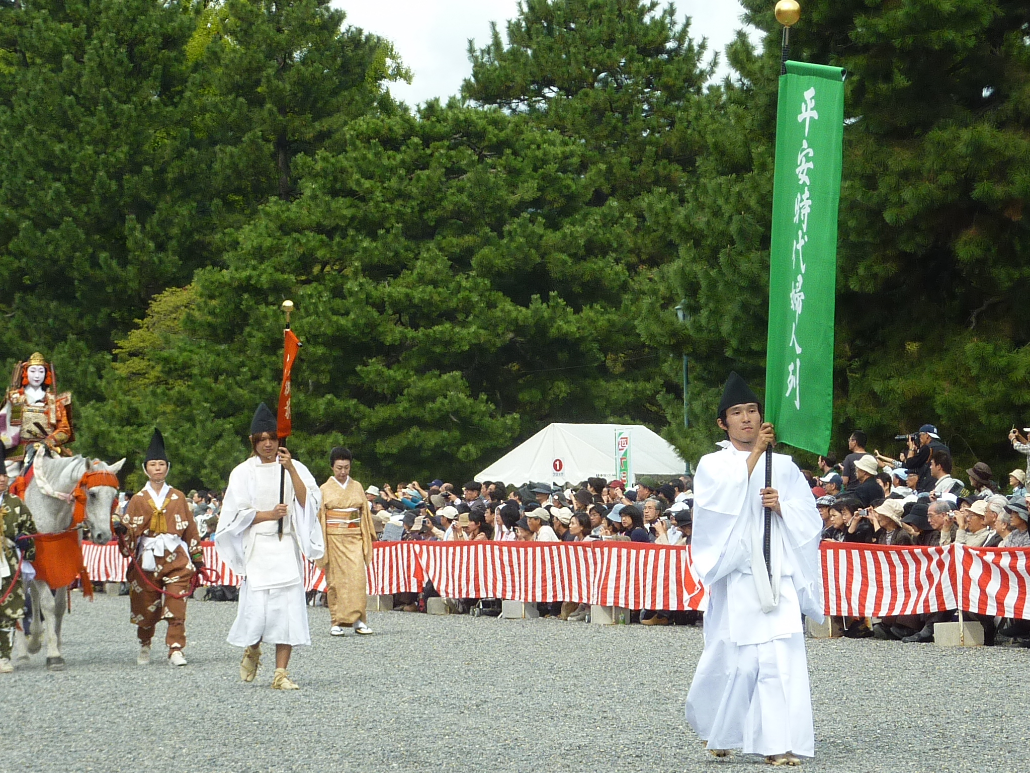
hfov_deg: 14.1
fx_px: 4166
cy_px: 386
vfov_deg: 10.6
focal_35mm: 140
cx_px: 515
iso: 80
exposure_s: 1/320
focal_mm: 12.8
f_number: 4.2
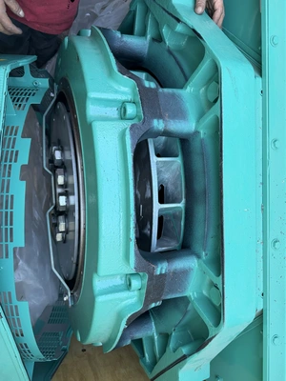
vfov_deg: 71.6
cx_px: 143
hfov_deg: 56.8
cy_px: 190
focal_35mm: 24
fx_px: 264
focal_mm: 6.76
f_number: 1.78
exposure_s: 1/121
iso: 125
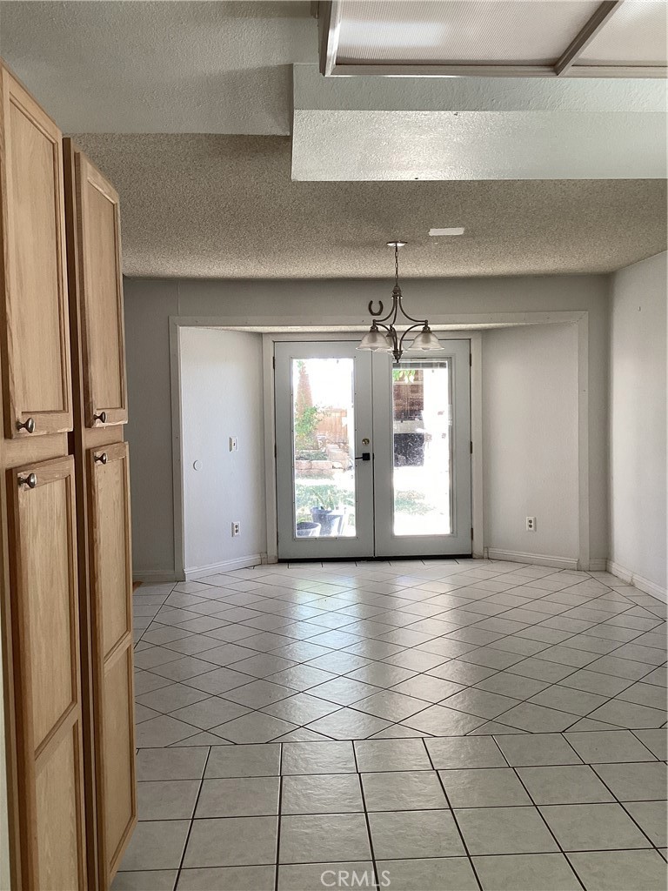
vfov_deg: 58.4
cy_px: 446
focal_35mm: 31
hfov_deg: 45.4
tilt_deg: -3.4
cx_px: 334
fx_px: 798
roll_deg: +0.5
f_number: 2.4
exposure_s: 1/60
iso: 64
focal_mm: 3.3
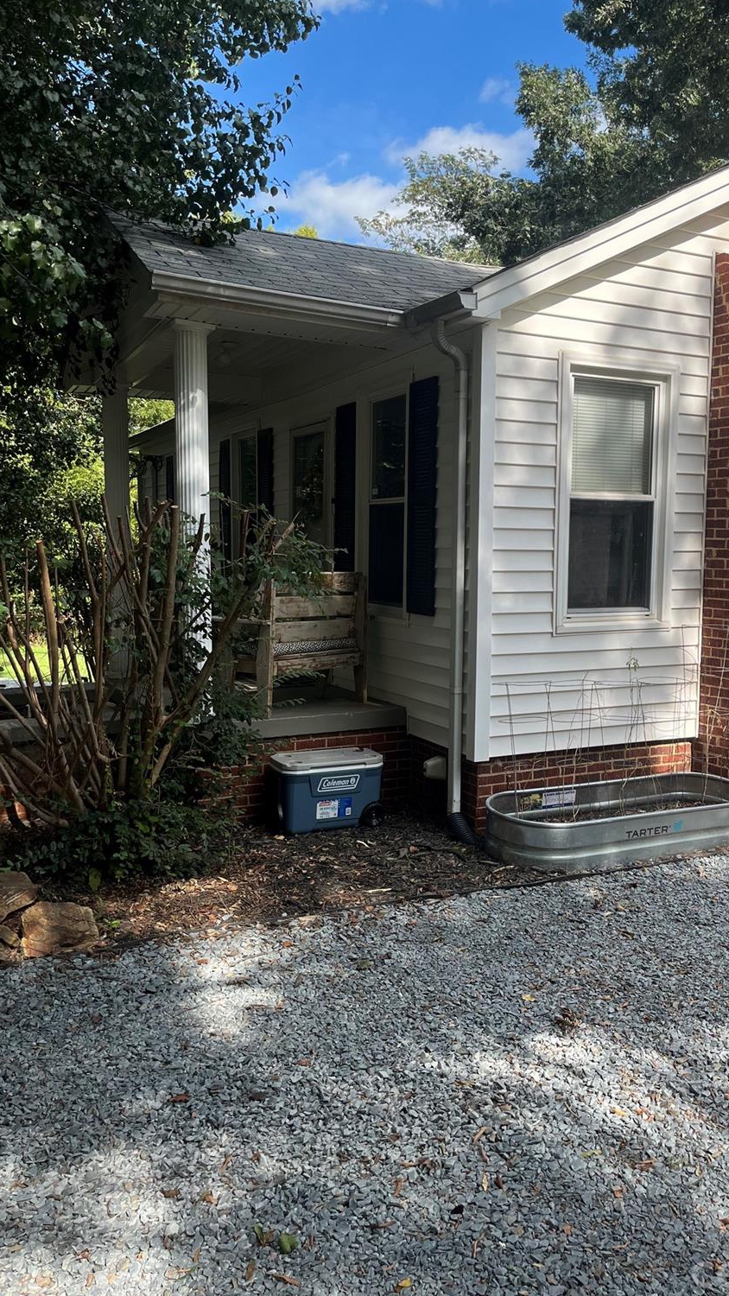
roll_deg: -0.3
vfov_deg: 66.1
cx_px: 486
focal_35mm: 29
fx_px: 996
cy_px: 648
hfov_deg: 39.7
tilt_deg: -6.4
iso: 50
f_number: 1.6
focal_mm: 5.1
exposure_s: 1/1389
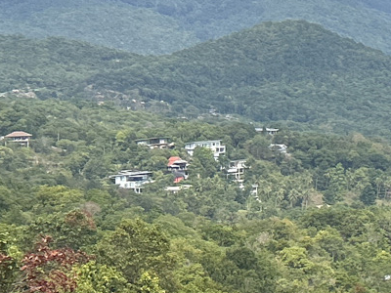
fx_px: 1468
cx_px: 904
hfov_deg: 12.4
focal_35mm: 130
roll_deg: +0.5
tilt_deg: -1.6
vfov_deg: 11.4
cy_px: 87
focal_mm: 5.7
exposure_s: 1/4831
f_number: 1.5
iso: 50
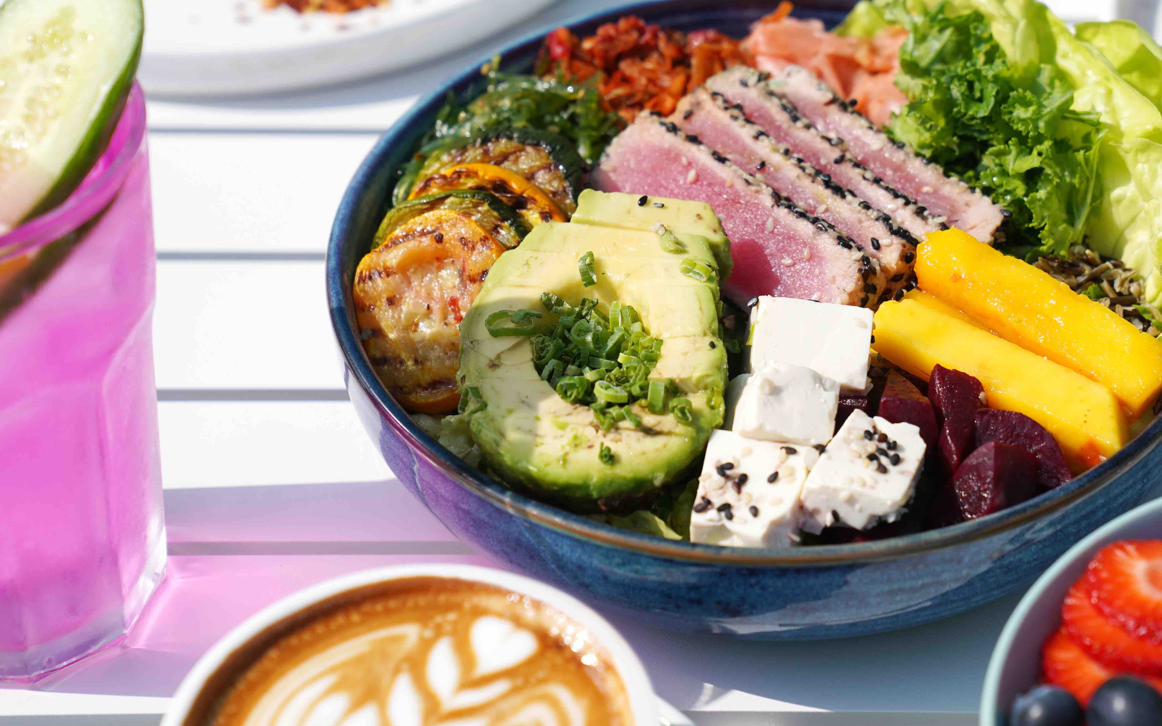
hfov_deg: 21.3
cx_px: 764
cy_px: 287
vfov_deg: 13.5
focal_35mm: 97
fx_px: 3072
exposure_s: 1/1600
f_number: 4.5
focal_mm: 70
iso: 125
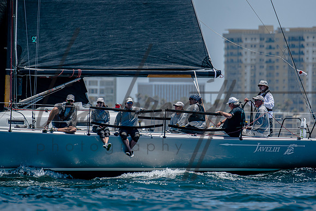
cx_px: 152
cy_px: 105
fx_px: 5623
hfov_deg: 3.2
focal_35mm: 640
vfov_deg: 2.1
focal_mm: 400
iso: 200
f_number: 5.6
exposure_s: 1/1600
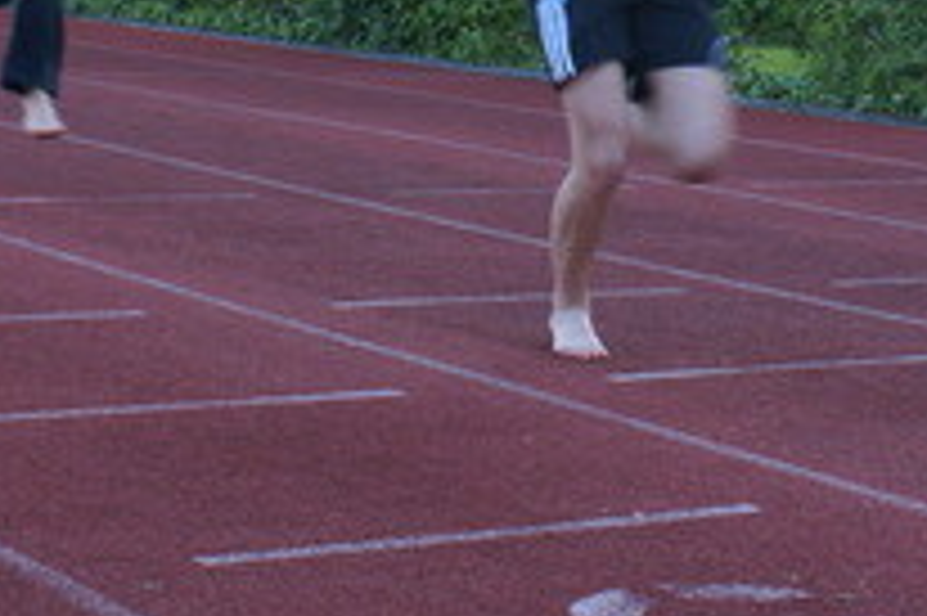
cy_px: -40
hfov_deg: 18.4
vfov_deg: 12.2
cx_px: 742
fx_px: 2830
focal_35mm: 110
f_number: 4.5
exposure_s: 1/125
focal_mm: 28
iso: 320
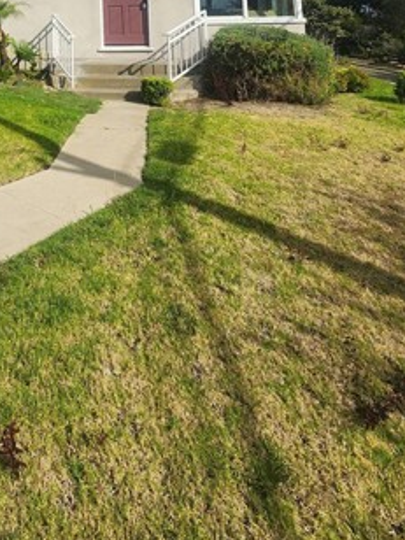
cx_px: 44
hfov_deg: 46.6
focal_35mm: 27
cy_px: -14
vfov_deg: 50.8
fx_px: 421
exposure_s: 1/2961
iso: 50
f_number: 2.2
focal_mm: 2.2
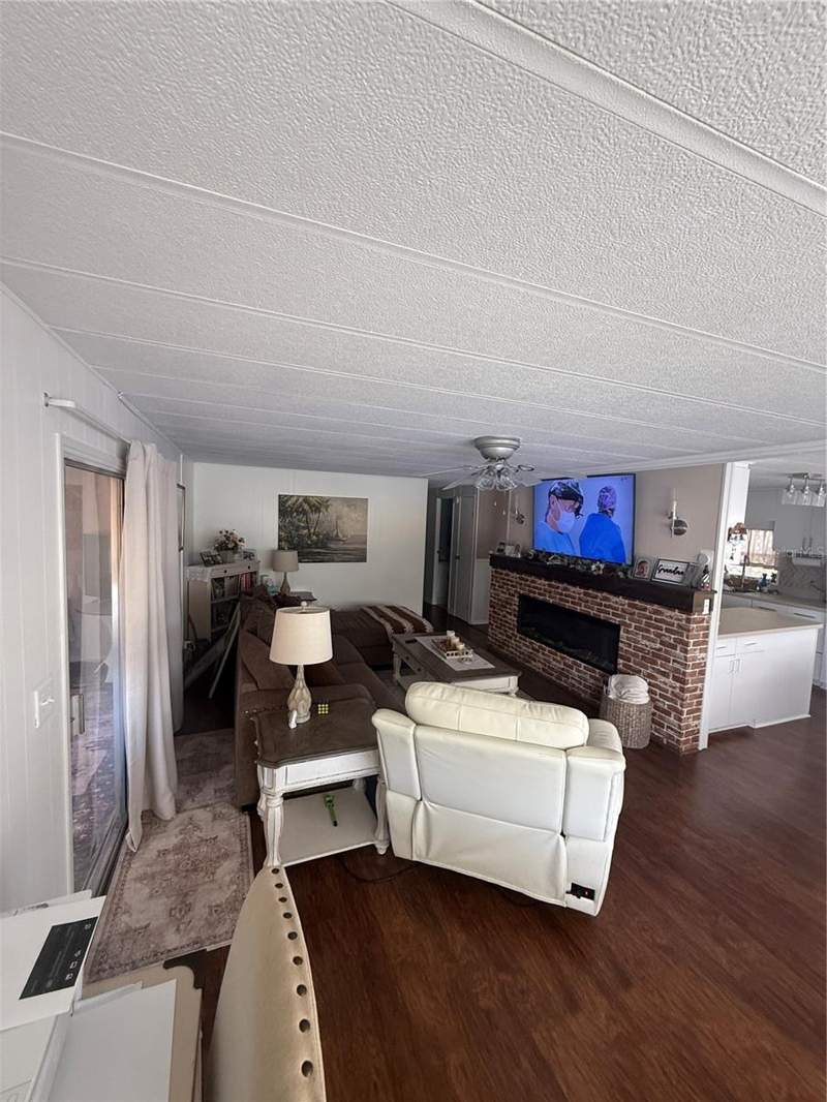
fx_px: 446
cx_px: 414
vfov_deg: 102.1
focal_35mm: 14
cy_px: 551
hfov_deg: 85.7
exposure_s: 1/99
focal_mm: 2.22
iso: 160
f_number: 2.2
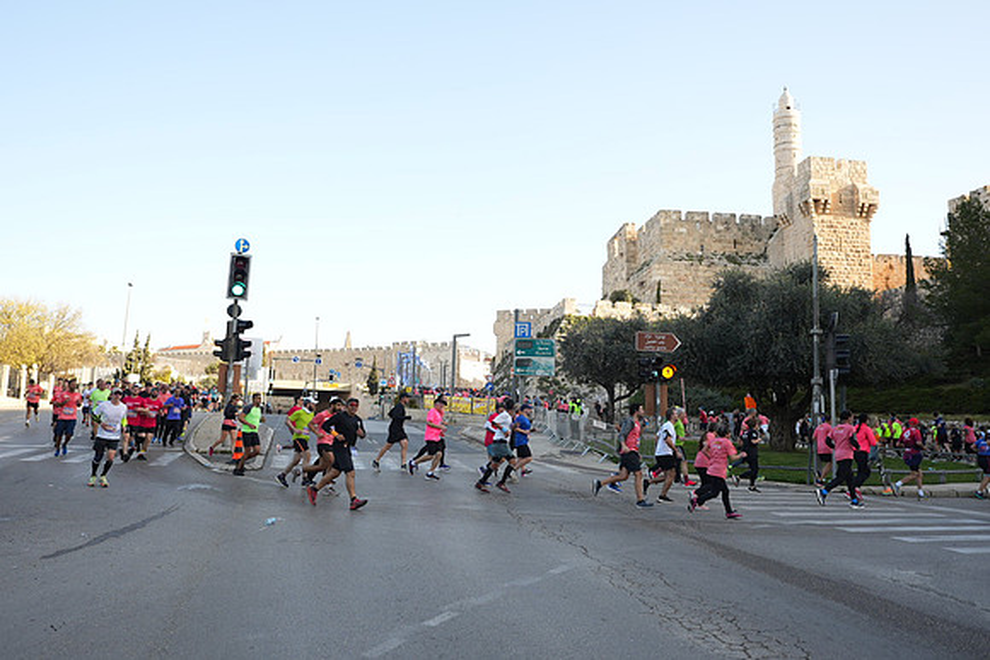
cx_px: 495
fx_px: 825
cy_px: 330
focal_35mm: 30
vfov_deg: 43.6
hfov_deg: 61.9
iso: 160
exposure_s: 1/1000
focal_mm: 20
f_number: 2
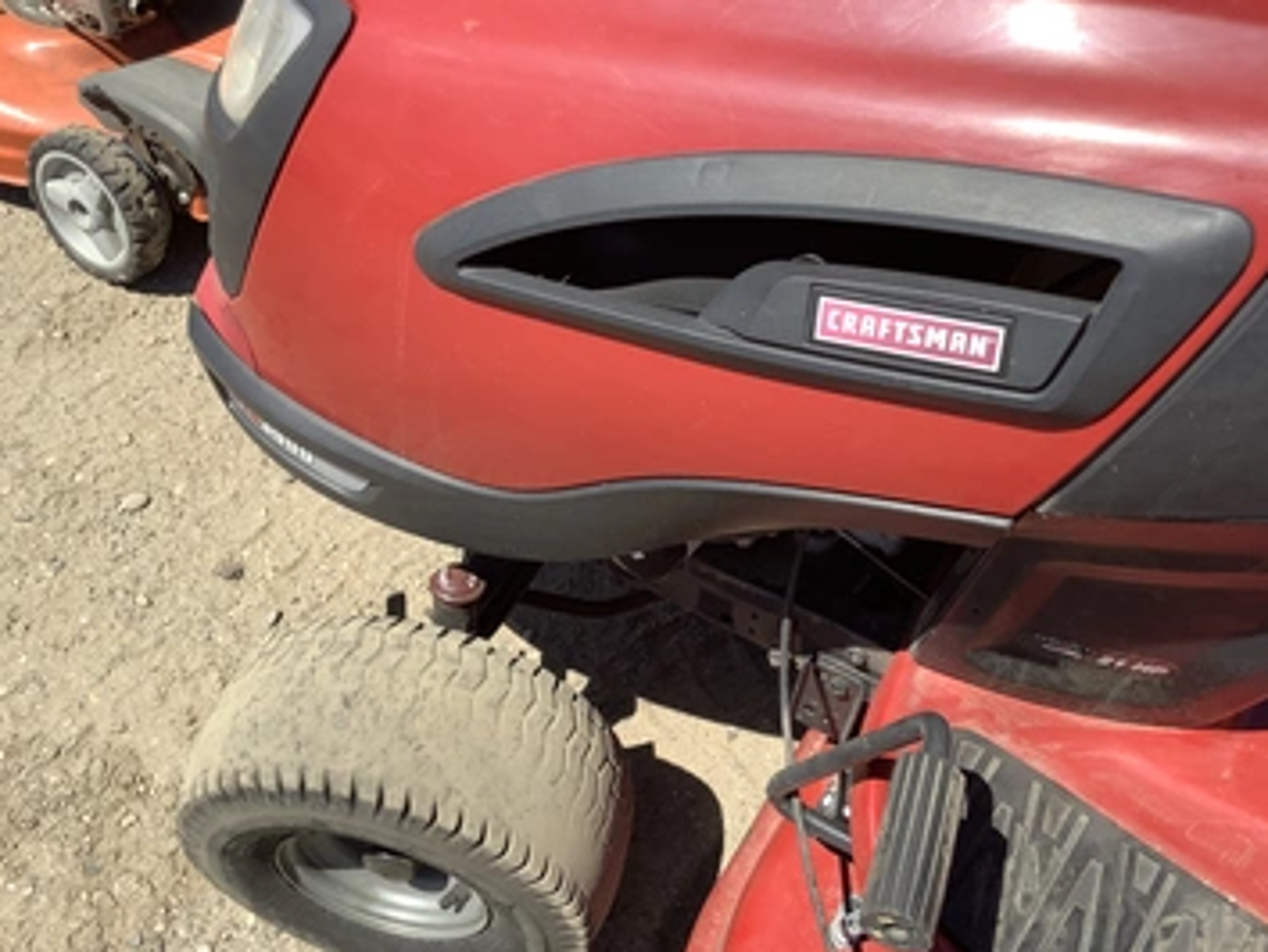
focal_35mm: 35
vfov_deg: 40.7
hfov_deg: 52.6
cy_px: 437
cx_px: 623
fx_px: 1283
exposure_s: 1/1131
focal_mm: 3.3
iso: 25
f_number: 2.4
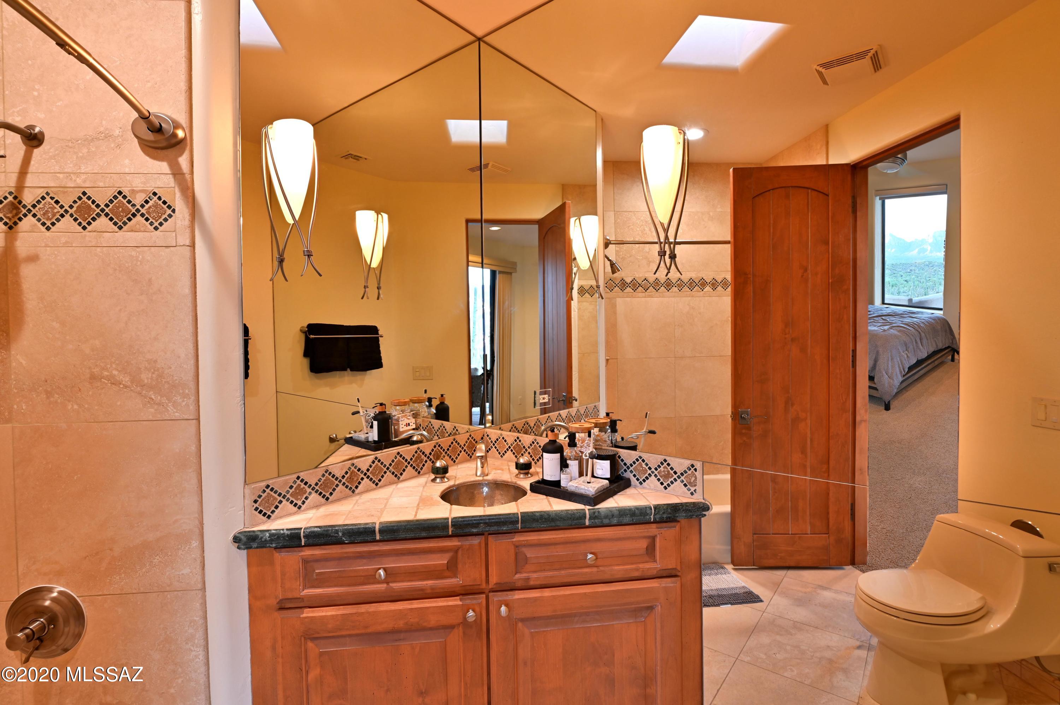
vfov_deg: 73.7
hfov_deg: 96.8
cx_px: 530
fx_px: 471
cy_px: 352
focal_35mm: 16
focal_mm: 16
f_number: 9
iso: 100
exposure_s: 1/1.3
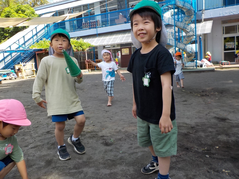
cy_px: 90
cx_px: 120
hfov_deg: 60.0
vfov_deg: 46.8
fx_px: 207
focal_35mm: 30
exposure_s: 1/320
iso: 125
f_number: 3.3
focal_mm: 4.1
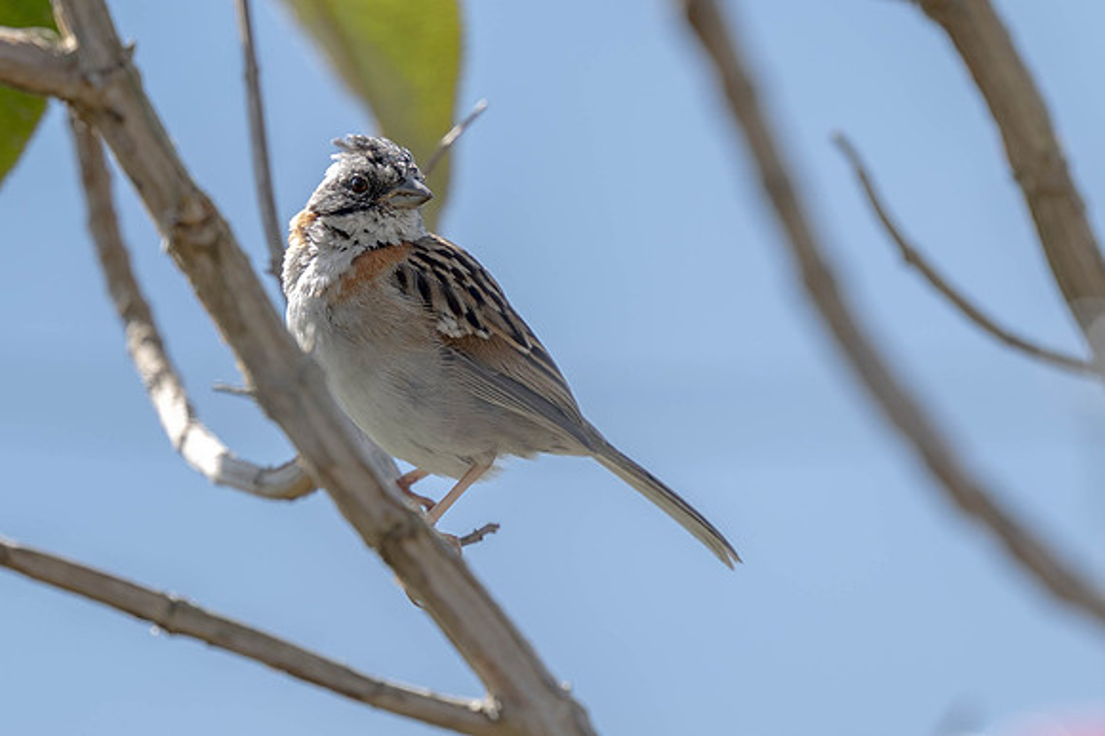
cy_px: 447
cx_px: 720
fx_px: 36222
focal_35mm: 1181
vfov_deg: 1.2
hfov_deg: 1.7
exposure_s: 1/320
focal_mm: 400
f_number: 2.8
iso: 64
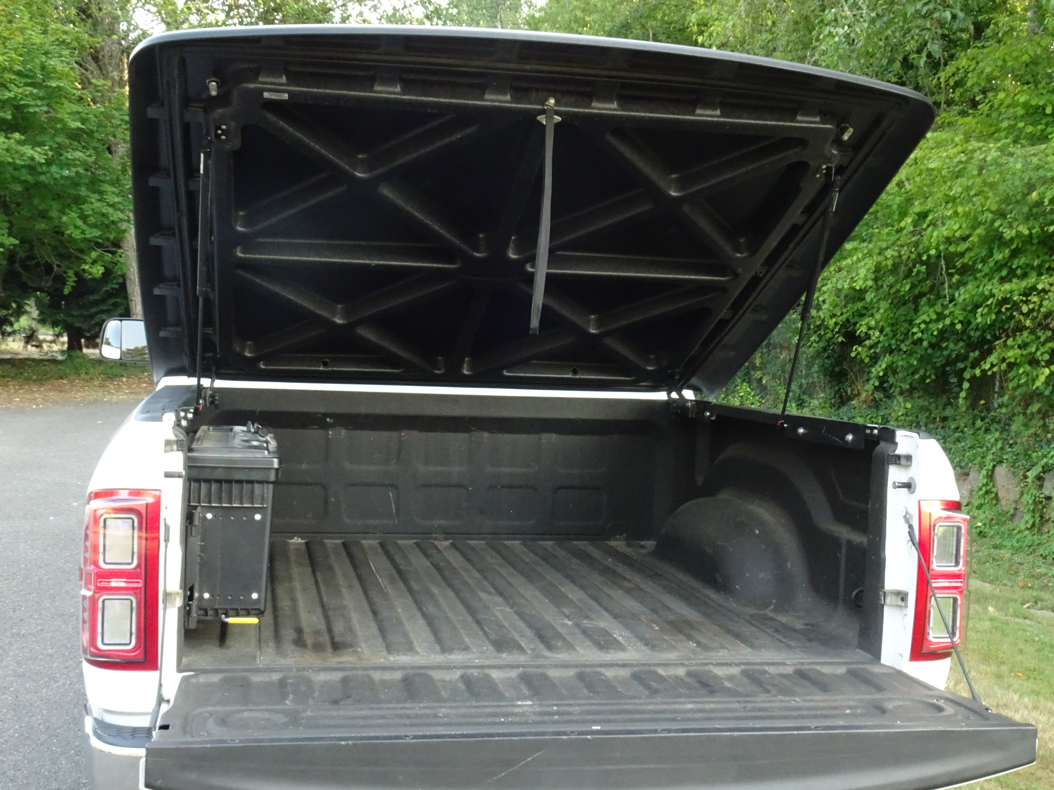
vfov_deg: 35.1
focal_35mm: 41
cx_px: 529
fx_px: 1248
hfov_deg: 45.8
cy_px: 446
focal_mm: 5.98
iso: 640
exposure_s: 1/40
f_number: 4
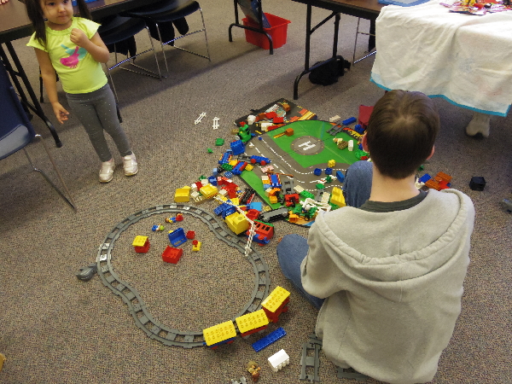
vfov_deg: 51.4
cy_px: 192
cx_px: 256
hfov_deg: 65.3
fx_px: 399
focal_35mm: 27
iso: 640
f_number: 4.5
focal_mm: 5
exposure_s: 1/50
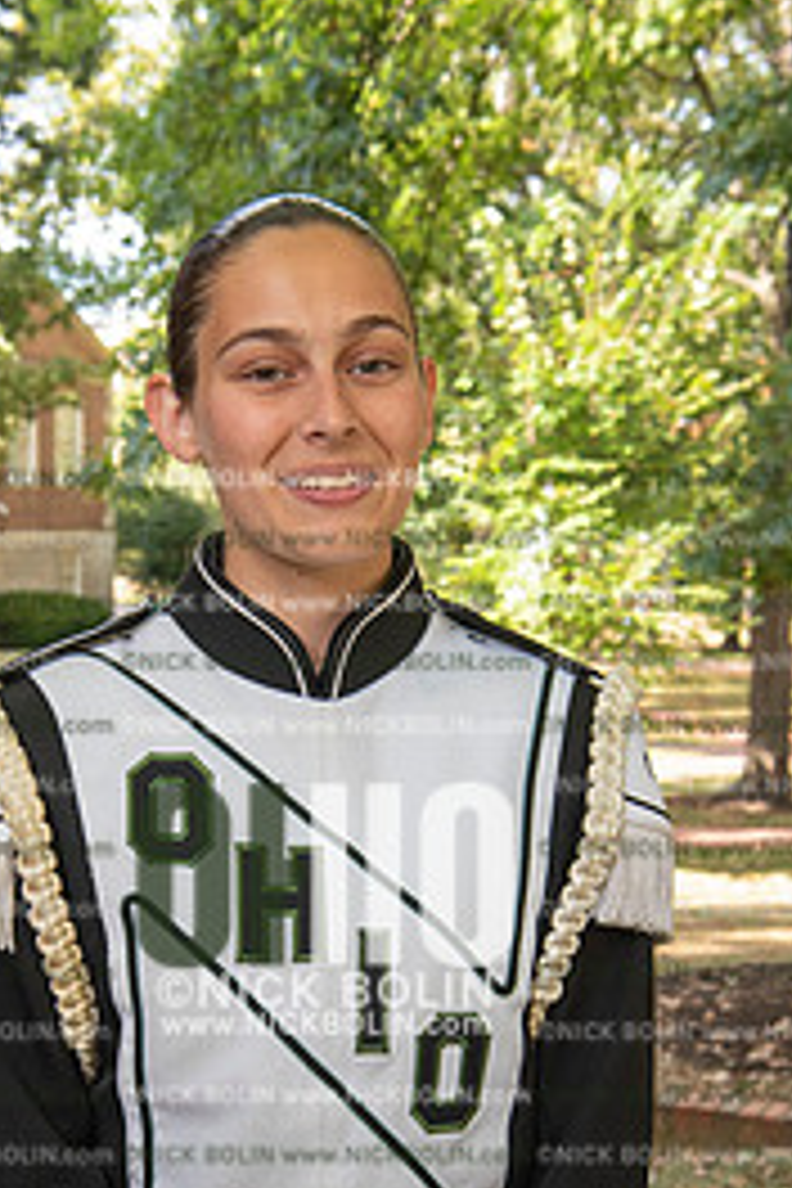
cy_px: 909
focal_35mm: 75
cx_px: 324
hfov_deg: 18.2
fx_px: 2475
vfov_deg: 26.6
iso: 500
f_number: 8
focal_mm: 44
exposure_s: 1/100
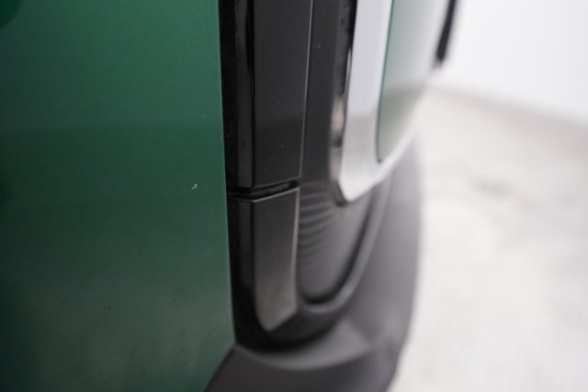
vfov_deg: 46.4
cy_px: 196
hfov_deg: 65.5
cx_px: 294
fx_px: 457
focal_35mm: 28
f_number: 4.5
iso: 5000
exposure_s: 1/100
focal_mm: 28
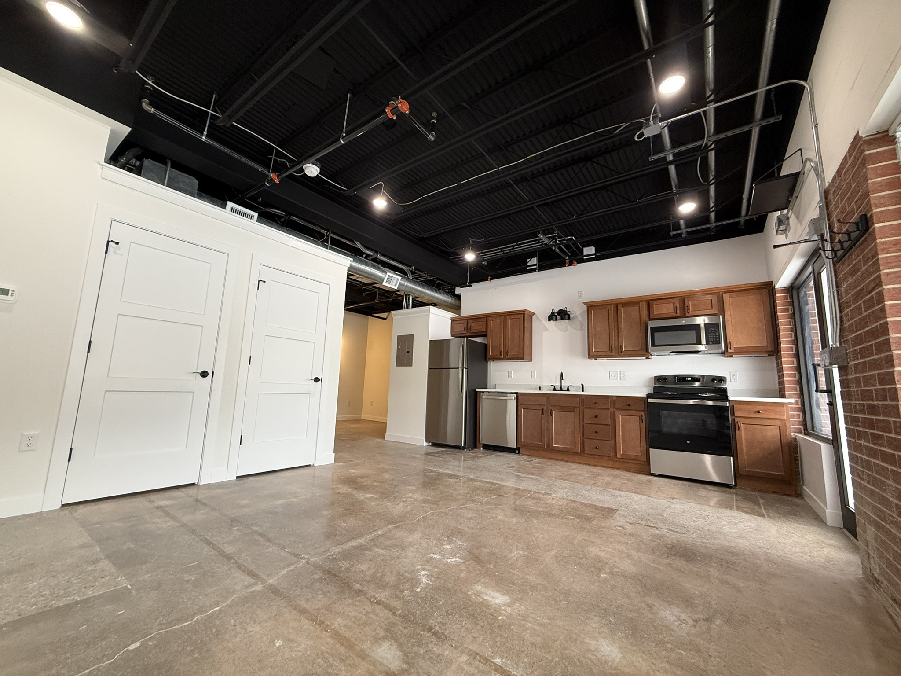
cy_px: 338
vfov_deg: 85.7
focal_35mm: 14
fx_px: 364
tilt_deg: +9.1
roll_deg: -2.3
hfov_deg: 102.1
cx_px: 450
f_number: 2.2
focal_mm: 2.22
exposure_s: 1/120
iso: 200
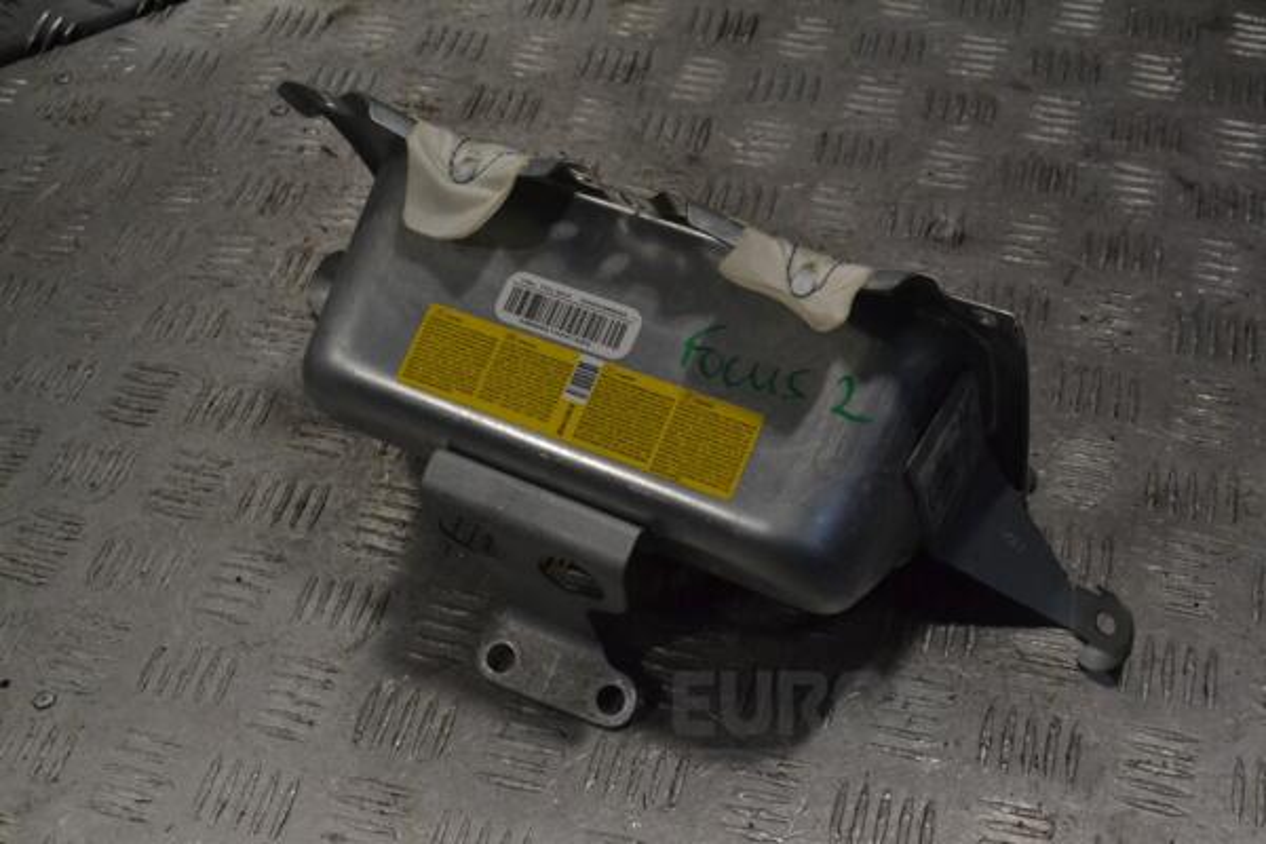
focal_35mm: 51
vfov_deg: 26.5
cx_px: 633
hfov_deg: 38.9
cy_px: 422
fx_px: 1793
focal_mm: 34
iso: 3200
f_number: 11
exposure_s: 1/500
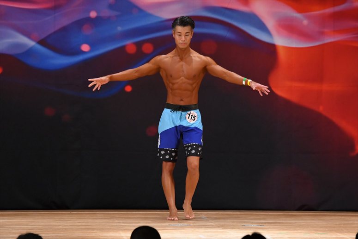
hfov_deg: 7.2
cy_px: 120
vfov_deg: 4.8
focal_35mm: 285
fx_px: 2833
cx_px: 179
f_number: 5.6
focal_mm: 190
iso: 3200
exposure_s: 1/400
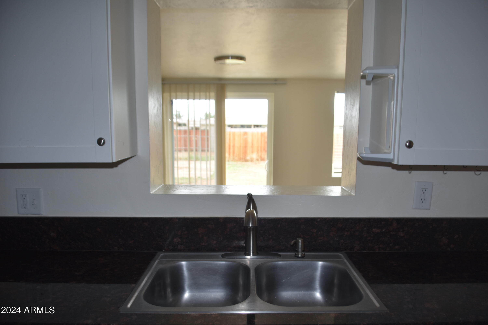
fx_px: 366
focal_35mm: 27
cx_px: 244
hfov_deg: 67.4
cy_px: 162
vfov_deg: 47.9
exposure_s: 1/60
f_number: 4
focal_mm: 18
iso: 200
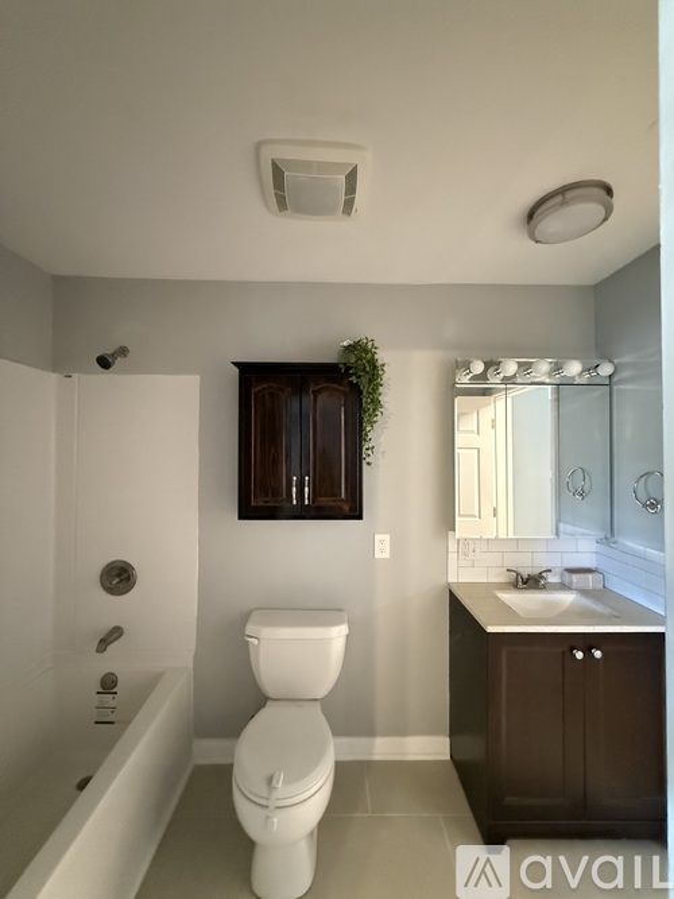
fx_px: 364
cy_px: 450
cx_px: 337
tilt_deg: +1.8
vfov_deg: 102.1
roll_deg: -0.6
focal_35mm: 14
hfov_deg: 85.7
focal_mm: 2.22
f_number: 2.2
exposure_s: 1/60
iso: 1250
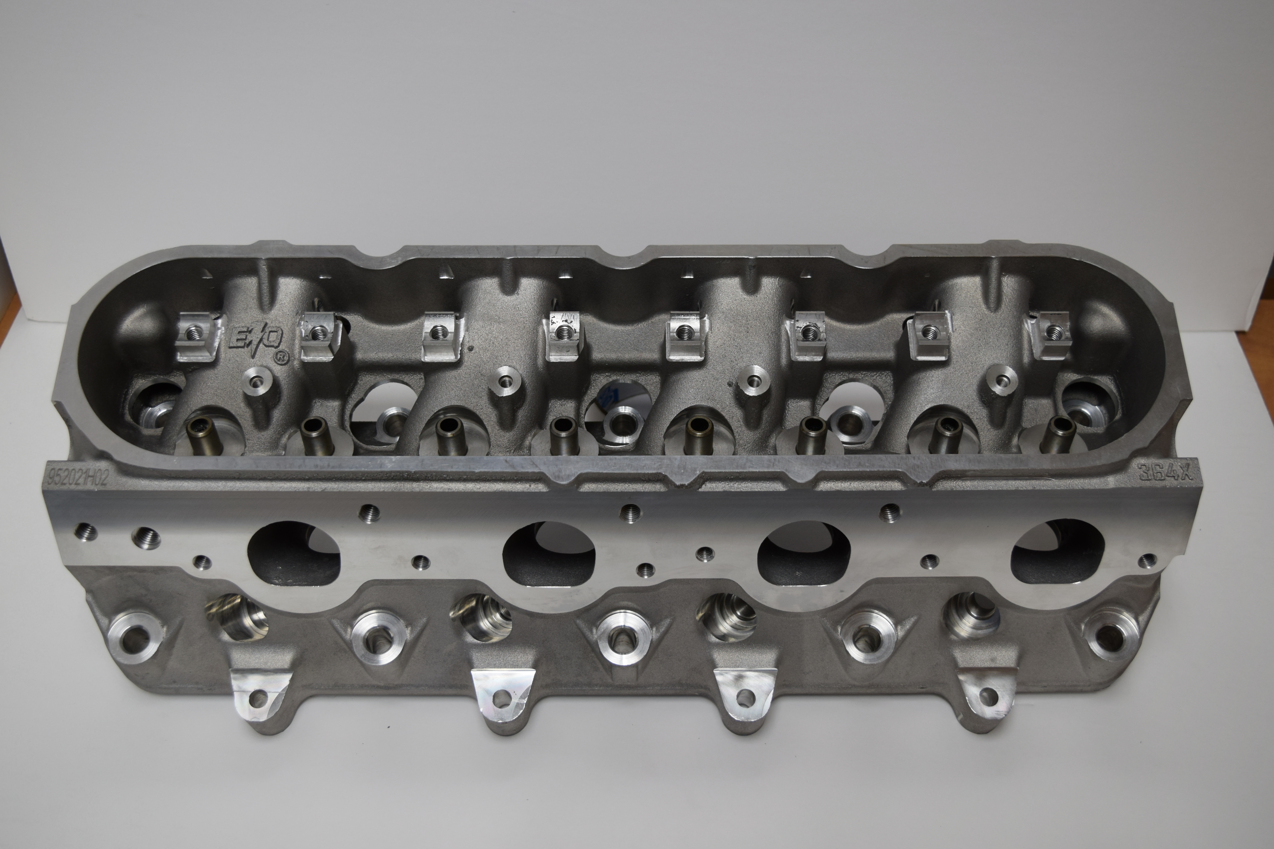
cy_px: 424
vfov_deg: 34.2
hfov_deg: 49.6
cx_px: 637
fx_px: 1380
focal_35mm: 39
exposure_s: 1/100
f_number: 5
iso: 400
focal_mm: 26
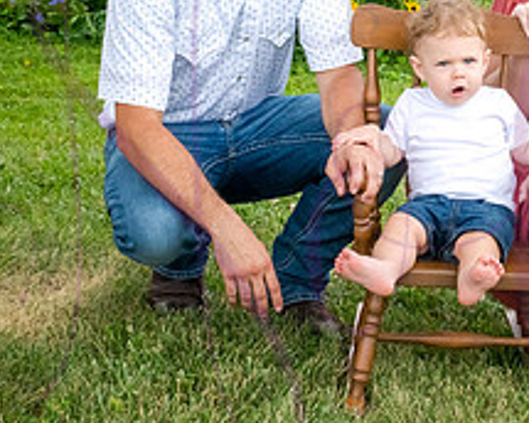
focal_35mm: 129
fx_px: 2020
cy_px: 6
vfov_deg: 11.8
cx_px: 443
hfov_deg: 14.8
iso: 500
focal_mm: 50
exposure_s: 1/400
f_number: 10
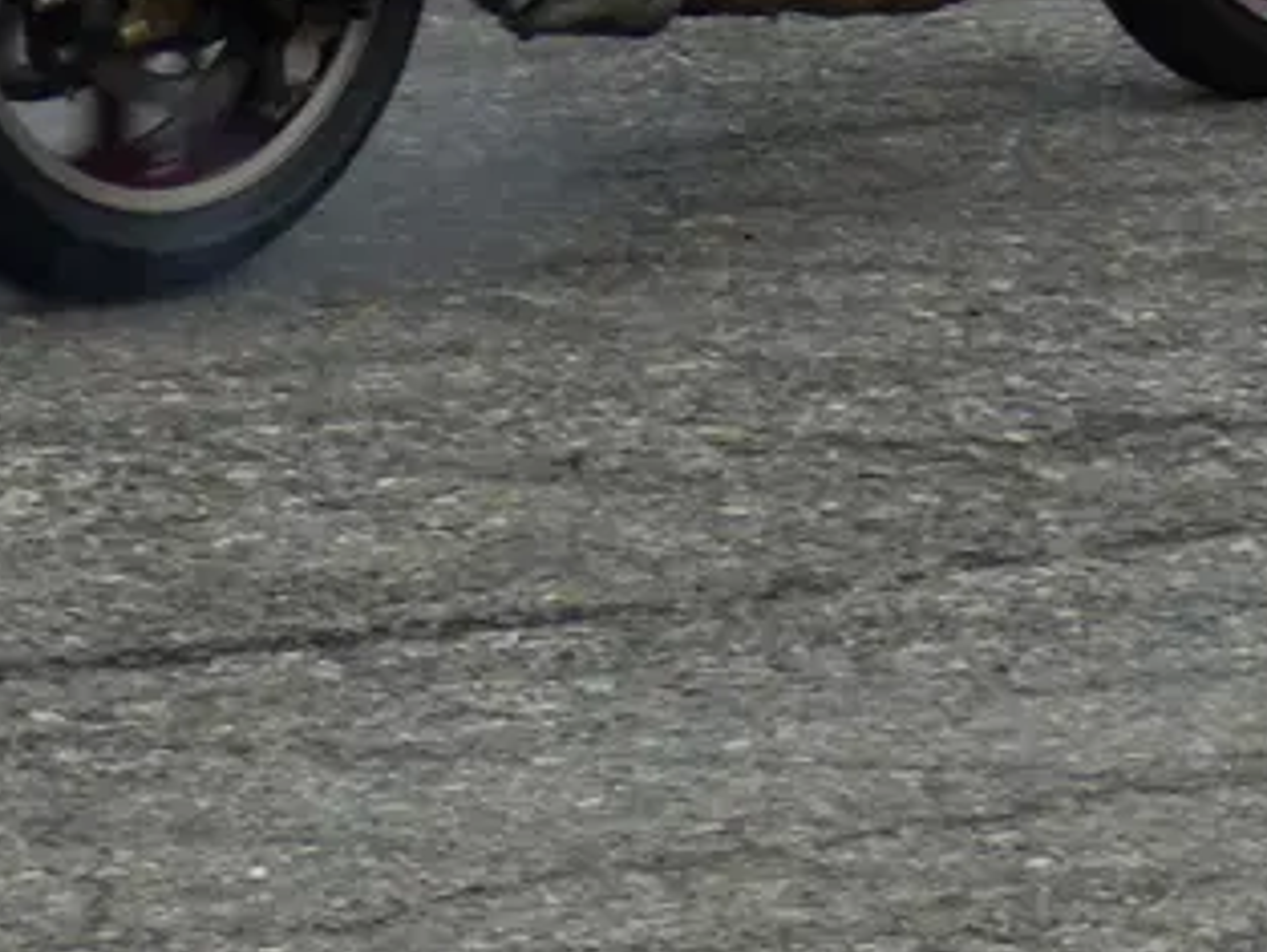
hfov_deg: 7.8
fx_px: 9264
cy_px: -847
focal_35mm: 253
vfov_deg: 5.8
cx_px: 907
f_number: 4.4
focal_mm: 11.9
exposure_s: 1/320
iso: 80
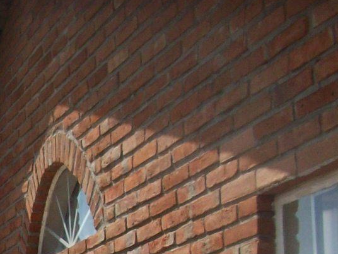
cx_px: -197
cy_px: 378
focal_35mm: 130
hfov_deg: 14.0
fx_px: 1269
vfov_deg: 11.0
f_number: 5.5
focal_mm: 5.7
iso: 64
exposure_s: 1/349
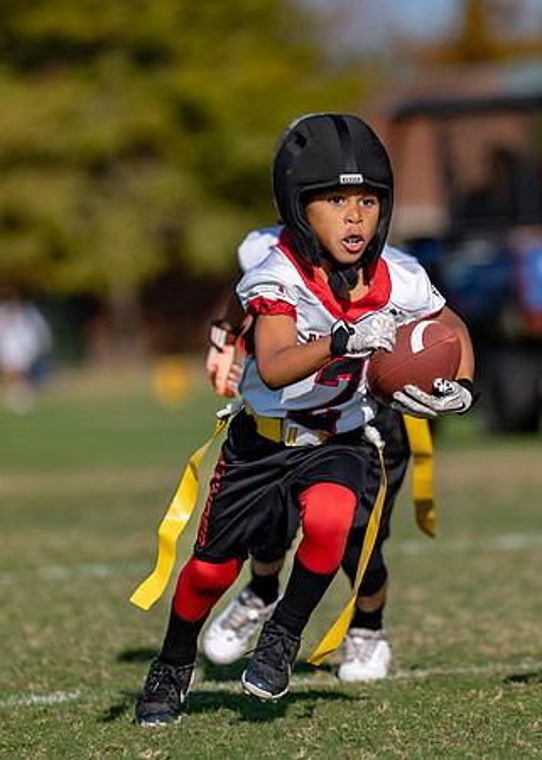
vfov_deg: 4.4
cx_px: 375
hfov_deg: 3.1
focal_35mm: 462
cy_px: 416
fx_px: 9968
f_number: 2.8
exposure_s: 1/3200
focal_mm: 200
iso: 100
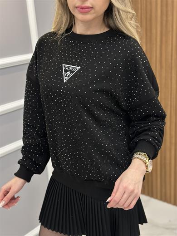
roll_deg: +4.2
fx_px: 327
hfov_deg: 30.3
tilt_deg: -19.6
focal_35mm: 48
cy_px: 118
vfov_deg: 39.7
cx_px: 88
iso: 200
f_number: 1.78
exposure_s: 1/100
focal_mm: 6.86
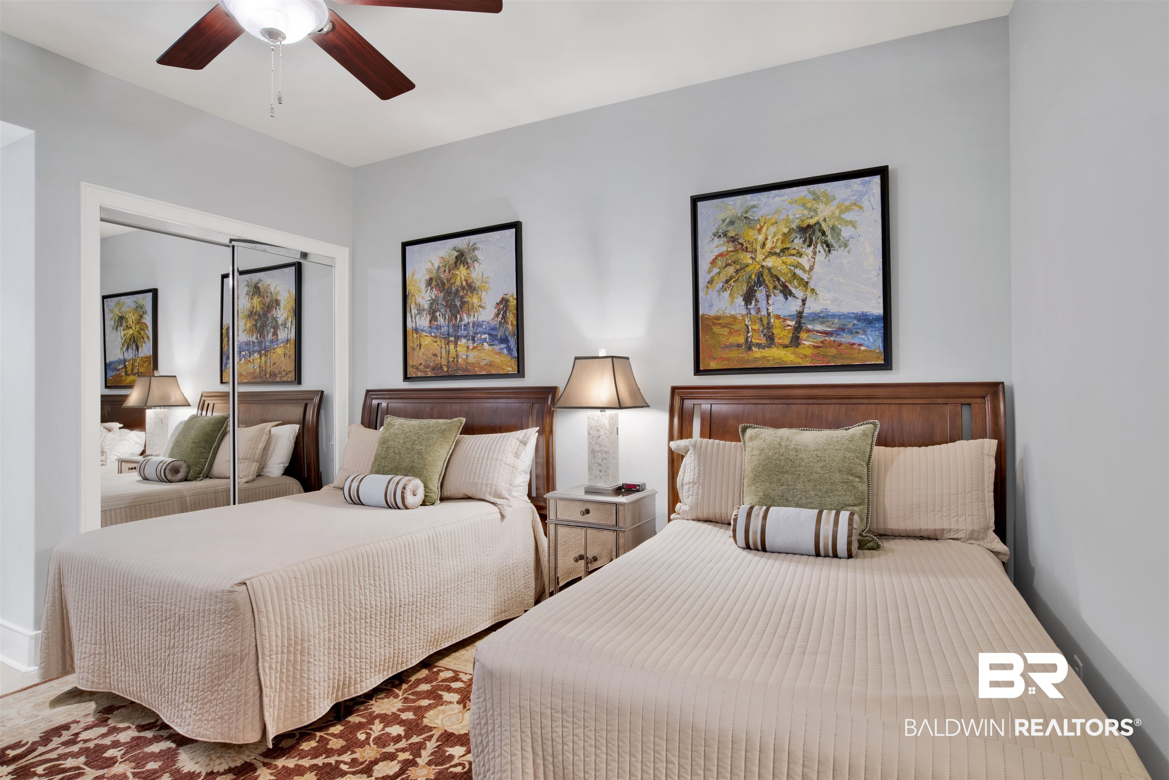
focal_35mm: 18
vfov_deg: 67.4
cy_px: 390
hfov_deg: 90.0
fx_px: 584
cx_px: 584
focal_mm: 18
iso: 200
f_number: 11
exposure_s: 1/13
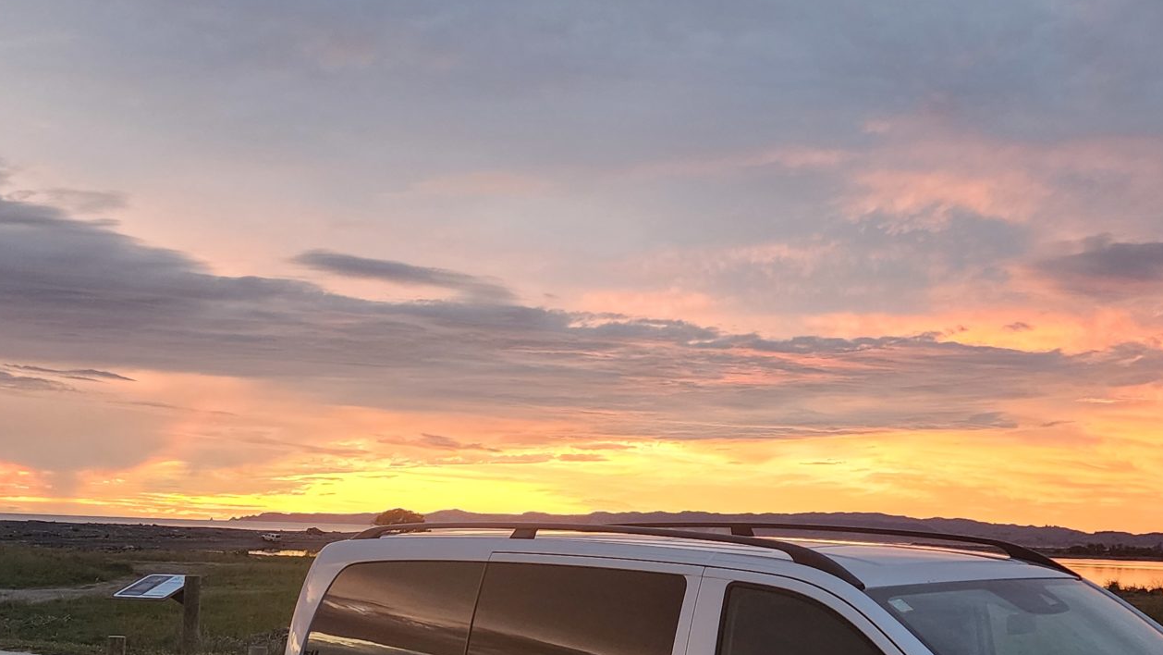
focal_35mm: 51
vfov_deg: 23.3
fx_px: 1573
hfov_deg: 40.5
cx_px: 628
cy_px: 480
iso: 250
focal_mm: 6.4
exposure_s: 1/100
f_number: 1.8
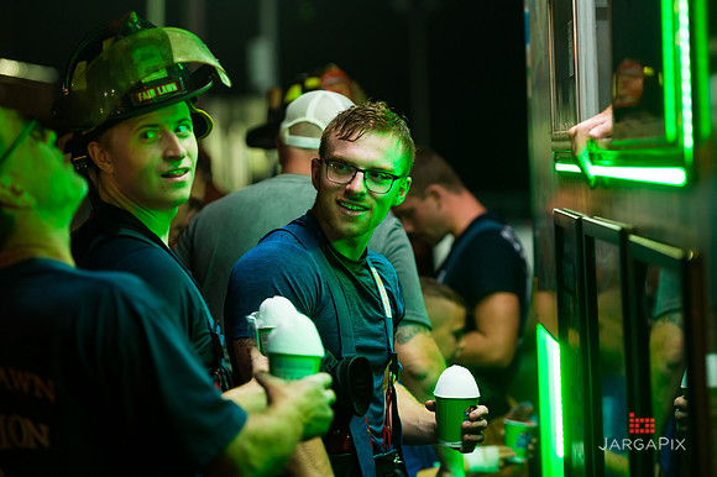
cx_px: 358
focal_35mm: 135
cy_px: 238
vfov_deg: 10.1
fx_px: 2687
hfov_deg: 15.2
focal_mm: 135
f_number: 3.2
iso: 1600
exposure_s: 1/125
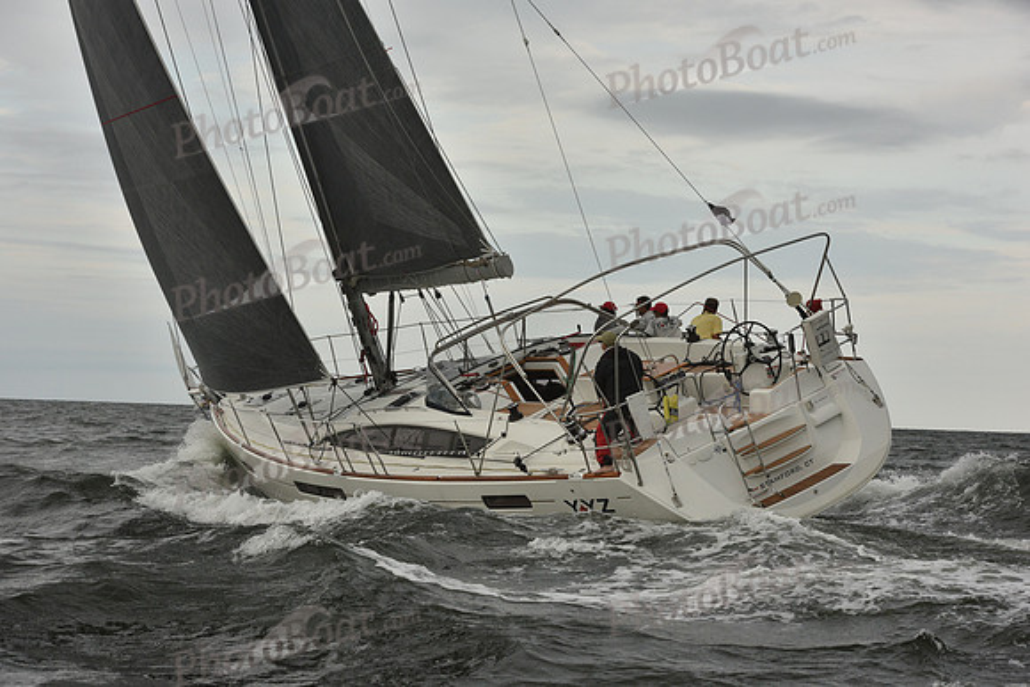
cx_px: 515
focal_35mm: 70
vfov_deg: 19.5
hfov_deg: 28.8
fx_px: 2003
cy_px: 344
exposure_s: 1/640
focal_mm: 70
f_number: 8
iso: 500
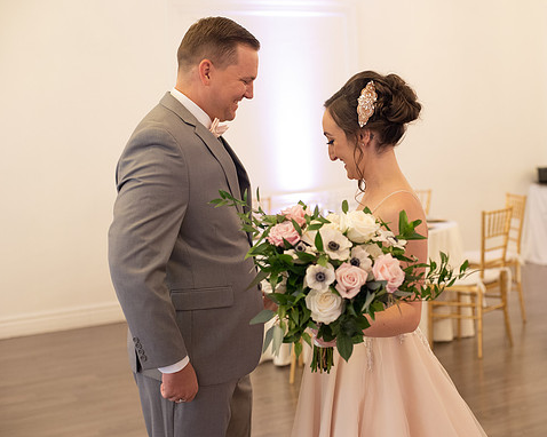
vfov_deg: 26.7
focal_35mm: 57
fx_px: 922
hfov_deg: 32.9
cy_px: 220
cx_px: 331
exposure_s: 1/200
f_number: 2.8
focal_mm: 50
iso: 1600
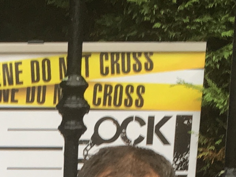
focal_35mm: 169
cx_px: -101
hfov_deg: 11.3
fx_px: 1152
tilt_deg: -20.3
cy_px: 449
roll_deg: +0.8
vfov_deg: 8.0
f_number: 2.2
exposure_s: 1/100
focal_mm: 4.15
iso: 40
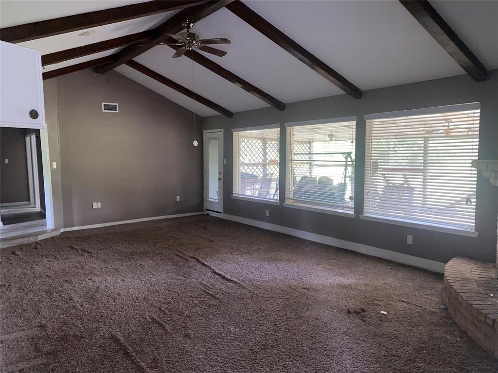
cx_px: 249
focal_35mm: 26
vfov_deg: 53.1
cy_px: 186
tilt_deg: -6.5
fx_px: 374
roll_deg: +0.9
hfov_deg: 67.3
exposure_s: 1/15
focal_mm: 4.25
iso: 40
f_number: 1.8
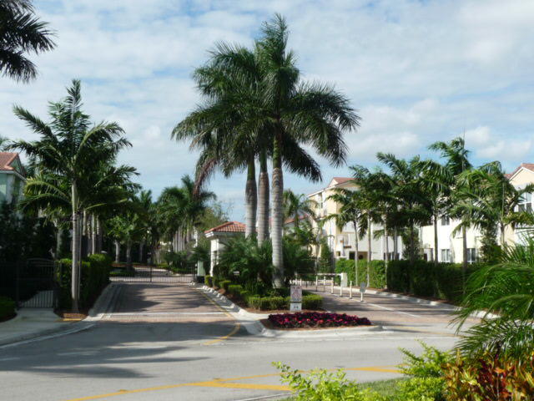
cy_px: 200
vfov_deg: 30.3
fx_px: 740
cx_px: 267
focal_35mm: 48
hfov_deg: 39.7
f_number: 8
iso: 100
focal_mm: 5
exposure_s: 1/250
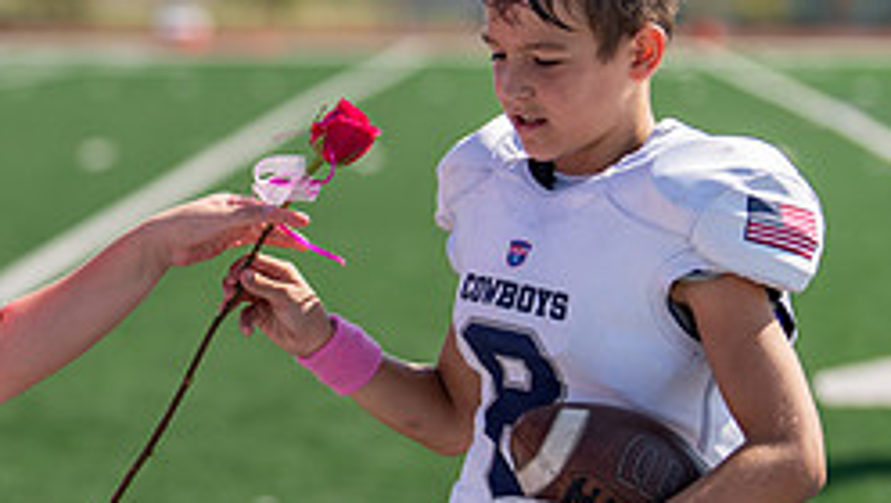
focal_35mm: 131
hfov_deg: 16.2
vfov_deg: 9.3
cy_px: 234
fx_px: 3098
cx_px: 176
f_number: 1.2
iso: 100
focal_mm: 50
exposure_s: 1/10000
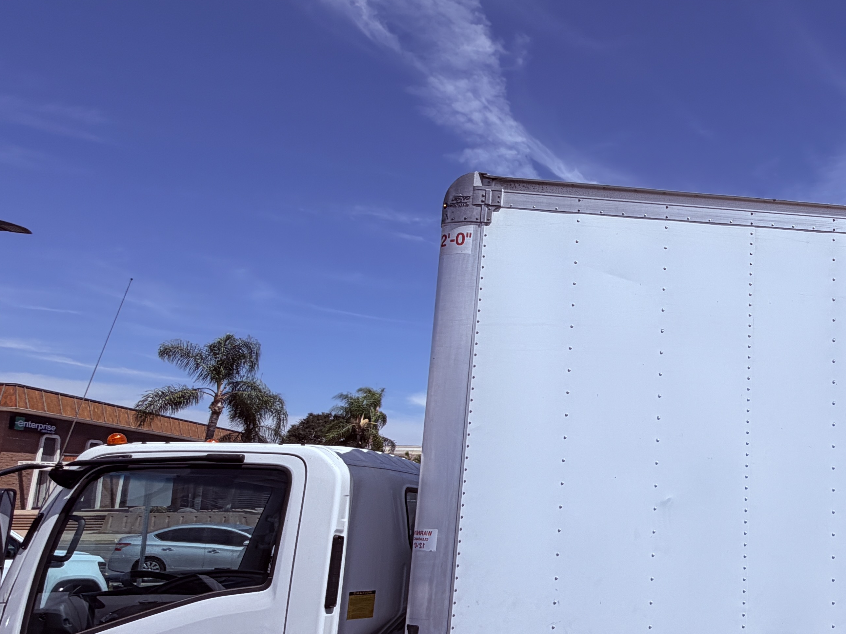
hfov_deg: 51.0
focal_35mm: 31
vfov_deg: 45.0
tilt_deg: +7.0
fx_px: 758
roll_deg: -0.3
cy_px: 404
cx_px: 776
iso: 20
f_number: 2.2
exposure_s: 1/1613
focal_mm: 2.22
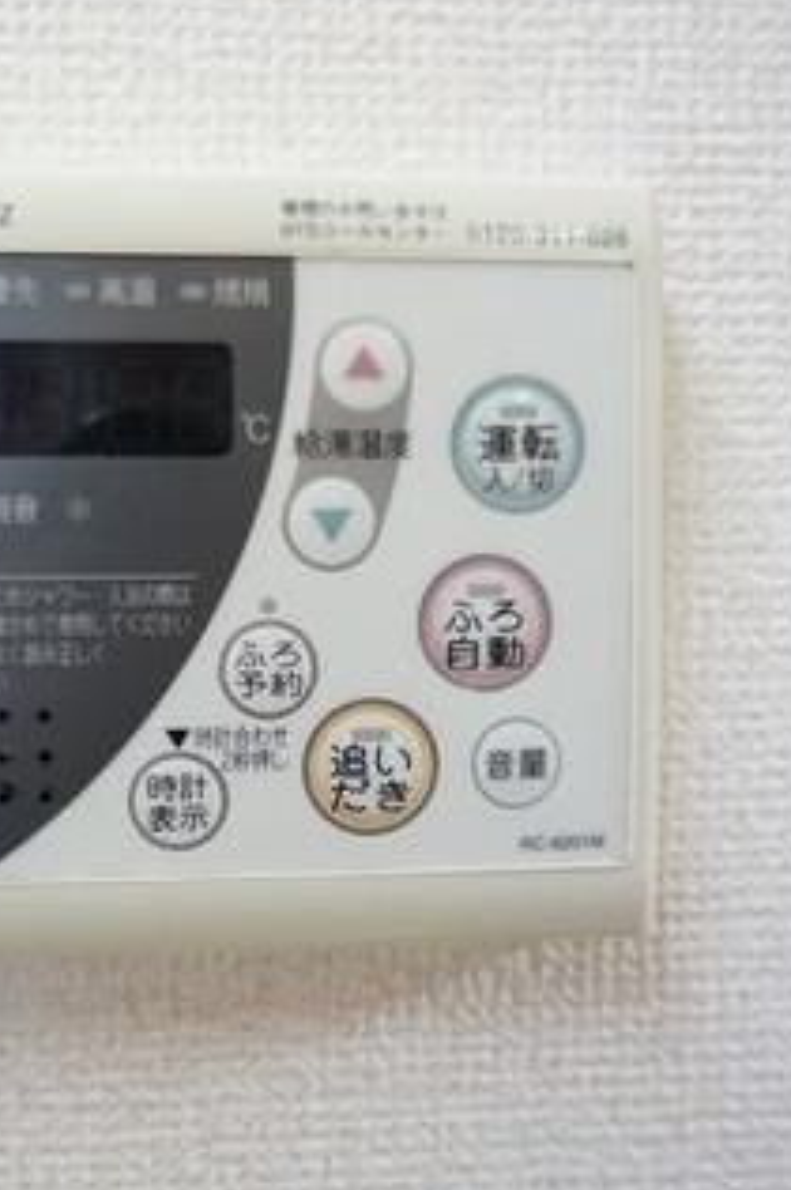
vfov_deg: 50.6
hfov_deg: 34.7
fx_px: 1255
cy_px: 527
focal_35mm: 38
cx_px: 266
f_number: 2.8
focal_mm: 16
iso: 640
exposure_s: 1/60
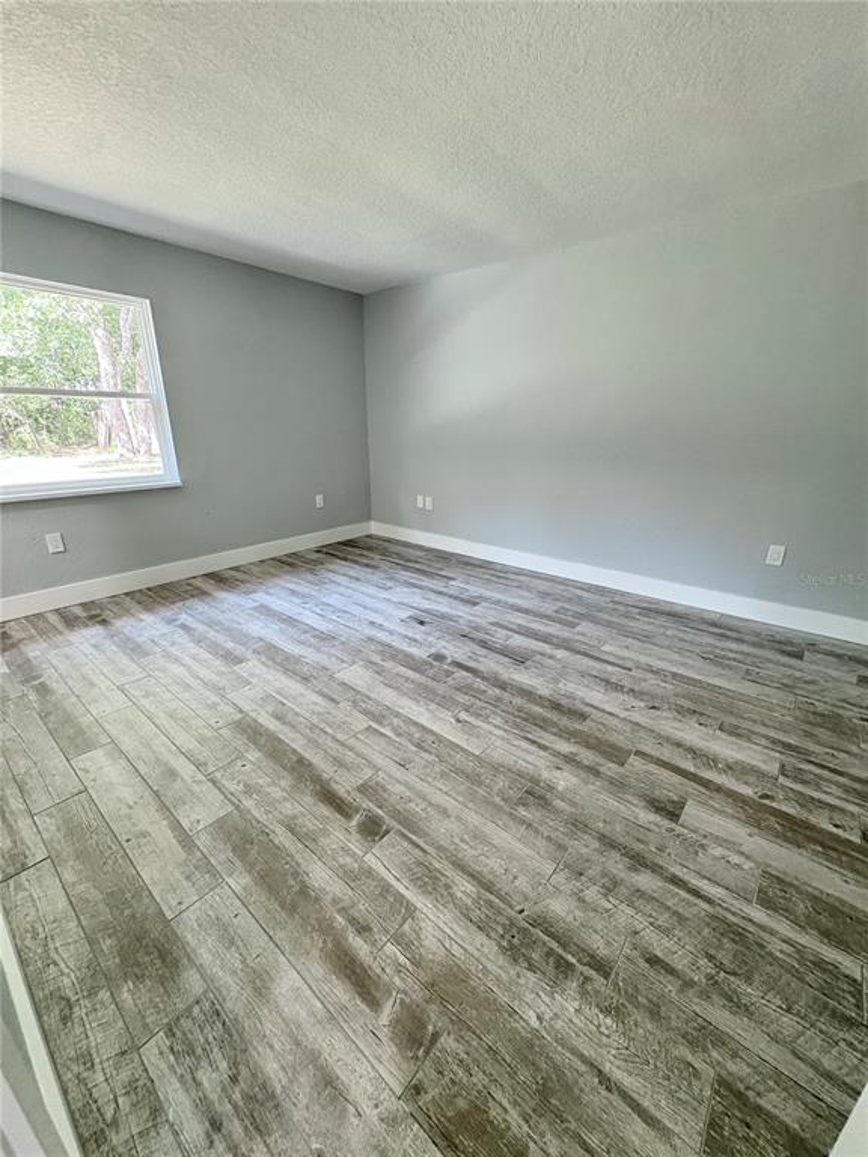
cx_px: 434
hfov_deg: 85.7
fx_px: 468
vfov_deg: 102.1
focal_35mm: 14
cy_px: 578
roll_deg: -0.2
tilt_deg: -19.0
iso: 250
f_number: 2.2
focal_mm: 2.22
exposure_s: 1/60
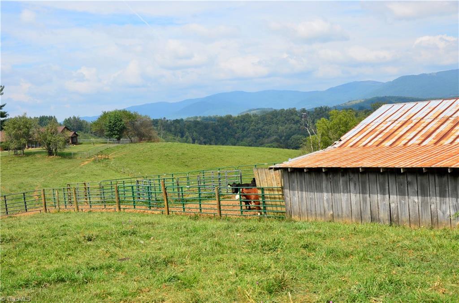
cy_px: 152
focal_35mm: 45
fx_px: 572
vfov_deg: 29.7
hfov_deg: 43.7
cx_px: 230
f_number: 10
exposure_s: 1/250
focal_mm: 30
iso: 160
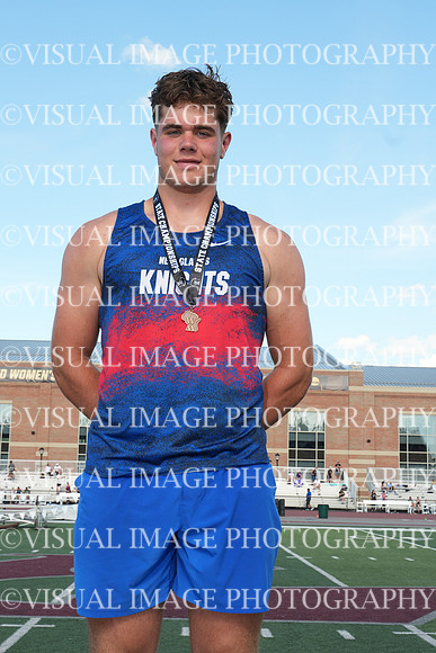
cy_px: 326
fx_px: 953
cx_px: 218
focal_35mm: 52
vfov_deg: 37.8
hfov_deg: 25.8
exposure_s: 1/60
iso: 100
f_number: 10
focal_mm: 35
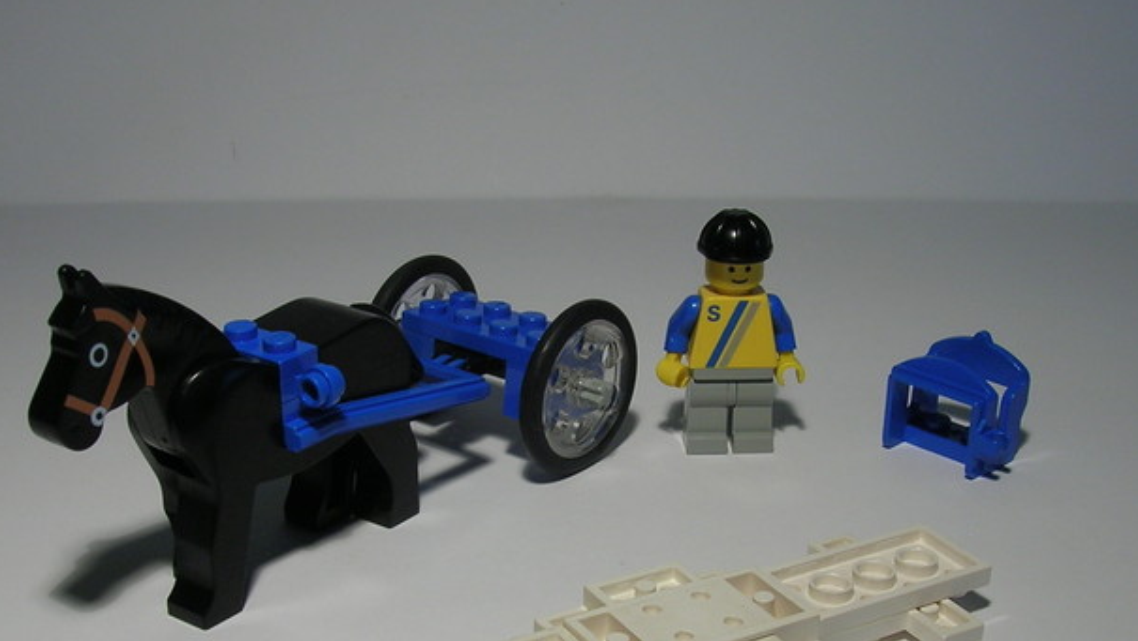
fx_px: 1660
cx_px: 624
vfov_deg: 21.7
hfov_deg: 37.8
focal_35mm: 55
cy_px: 461
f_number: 4.9
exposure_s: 1/24.1
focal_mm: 5.7
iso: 50
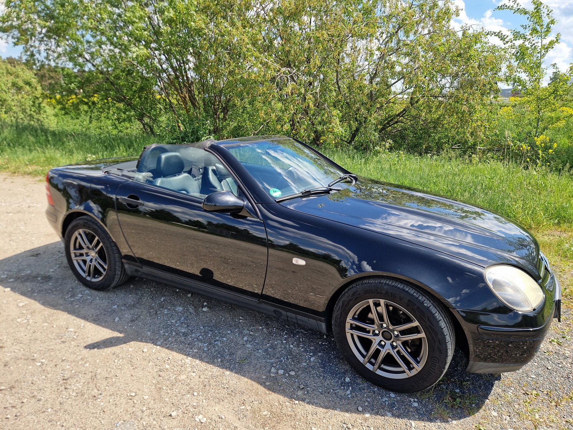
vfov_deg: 58.9
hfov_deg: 73.9
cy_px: 215
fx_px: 381
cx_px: 286
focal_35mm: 23
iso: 50
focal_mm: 5.4
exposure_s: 1/780
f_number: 1.8
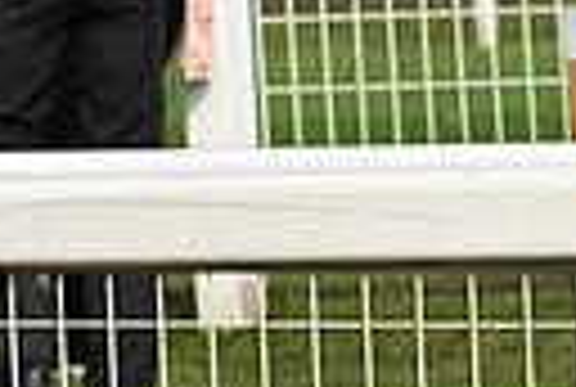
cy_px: -295
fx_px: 7105
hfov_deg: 4.6
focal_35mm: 443
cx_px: -716
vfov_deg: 3.1
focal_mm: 98
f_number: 5.6
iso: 500
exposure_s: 1/2000
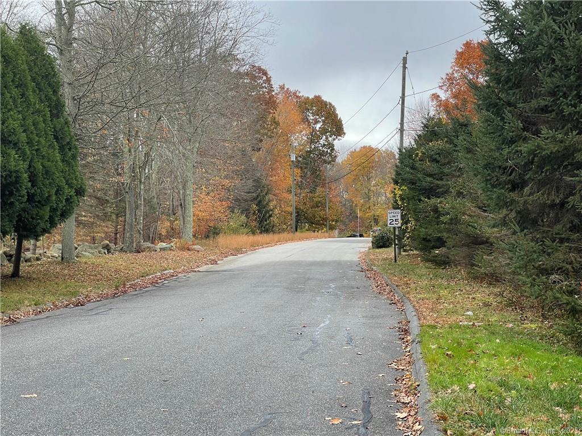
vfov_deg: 22.9
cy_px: 218
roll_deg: +0.4
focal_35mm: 64
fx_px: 1076
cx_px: 291
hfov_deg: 30.3
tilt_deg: +2.1
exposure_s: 1/246
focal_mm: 7.5
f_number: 2.2
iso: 20
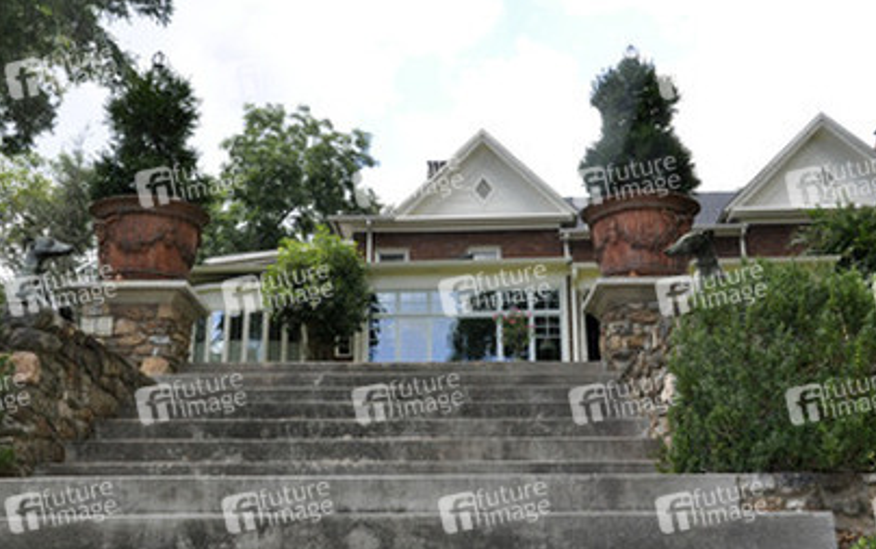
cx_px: 436
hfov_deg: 46.6
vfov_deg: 30.2
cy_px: 237
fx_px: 1017
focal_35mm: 43
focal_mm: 25
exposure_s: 1/200
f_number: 16
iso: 1000
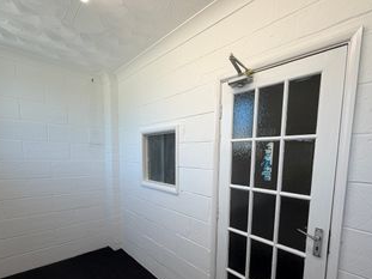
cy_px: 178
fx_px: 193
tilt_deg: -5.9
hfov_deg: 87.5
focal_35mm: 18
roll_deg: -1.7
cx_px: 205
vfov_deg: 70.1
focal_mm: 2.22
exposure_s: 1/100
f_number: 2.2
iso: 40
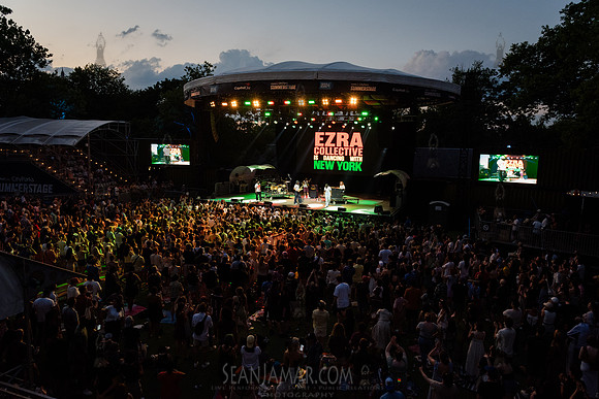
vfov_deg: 53.0
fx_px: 401
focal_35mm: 24
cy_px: 200
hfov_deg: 73.5
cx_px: 300
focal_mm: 24
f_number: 3.5
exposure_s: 1/500
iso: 4000
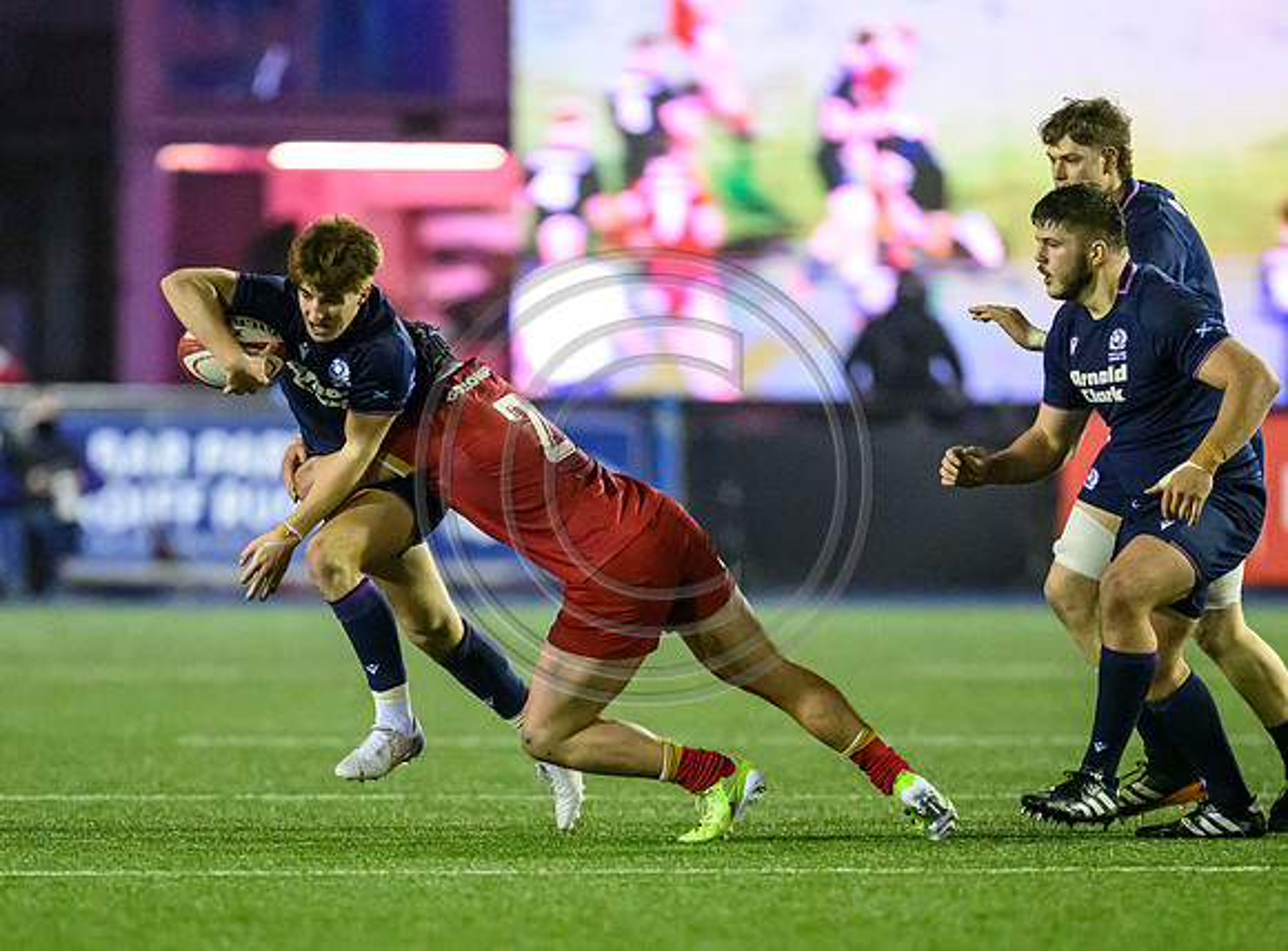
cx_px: 653
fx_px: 24645
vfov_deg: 2.2
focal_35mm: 666
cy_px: 667
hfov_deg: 3.0
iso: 12800
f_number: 2.8
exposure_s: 1/1600
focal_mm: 400
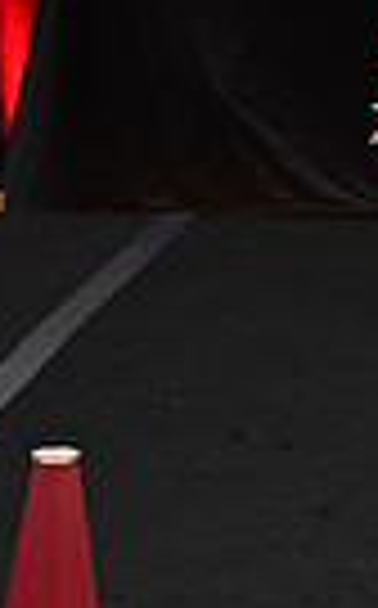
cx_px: 1238
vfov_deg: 3.9
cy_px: -155
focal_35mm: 539
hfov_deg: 2.4
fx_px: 8913
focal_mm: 82
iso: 4000
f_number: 4
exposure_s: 1/500
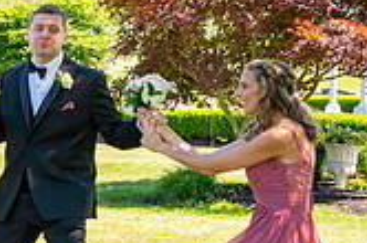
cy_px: 135
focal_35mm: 119
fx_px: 1211
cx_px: -192
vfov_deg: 11.5
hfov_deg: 15.8
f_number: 3.2
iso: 100
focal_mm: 34
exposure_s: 1/250
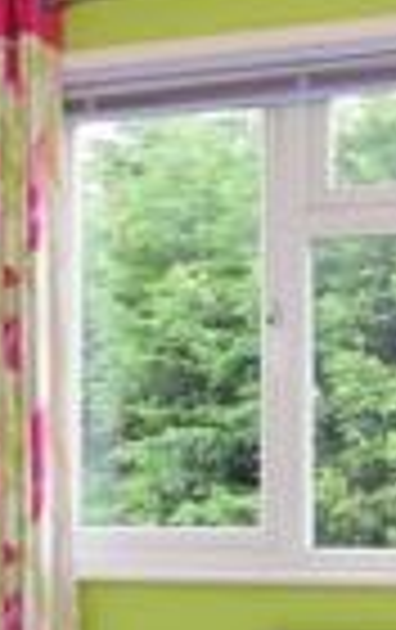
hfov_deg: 15.9
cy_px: 515
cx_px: 180
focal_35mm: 82
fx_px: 1413
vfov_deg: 24.7
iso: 200
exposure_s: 1/30
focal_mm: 11.5
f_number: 7.1
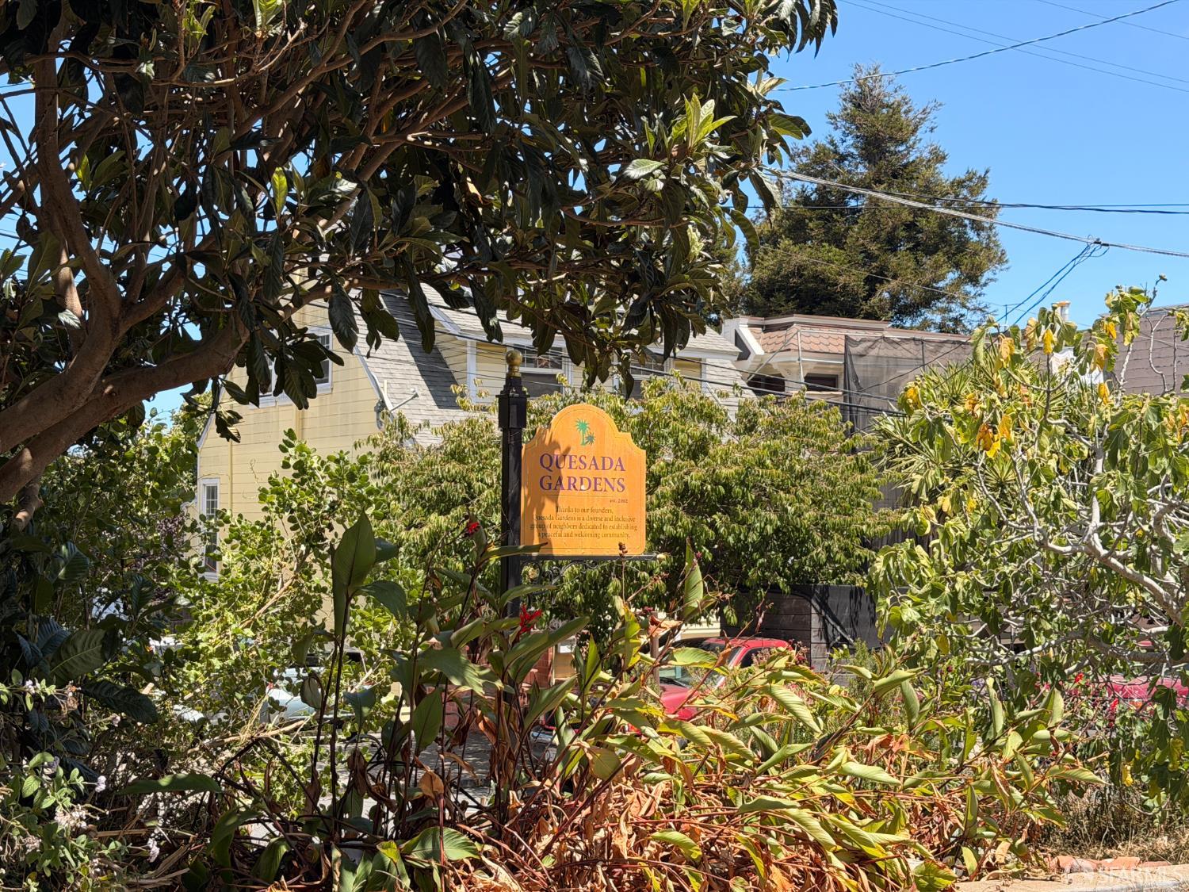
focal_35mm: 48
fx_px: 1649
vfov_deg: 30.3
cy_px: 446
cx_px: 594
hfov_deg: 39.7
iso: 64
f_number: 1.78
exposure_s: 1/1575
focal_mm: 6.76
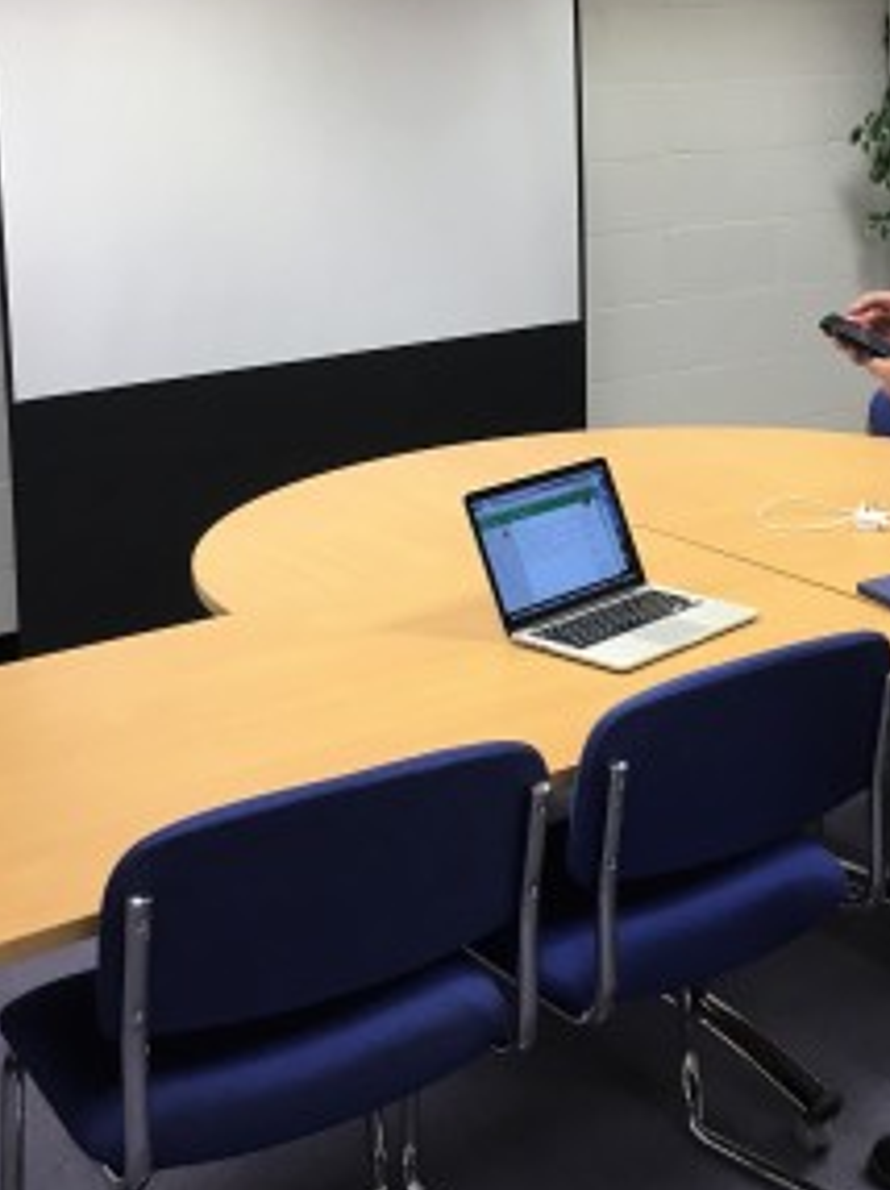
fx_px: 1785
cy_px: 275
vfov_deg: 35.9
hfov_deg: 27.8
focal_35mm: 52
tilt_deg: -5.7
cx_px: 591
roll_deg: +1.0
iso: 64
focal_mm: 4.15
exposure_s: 1/33
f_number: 2.2
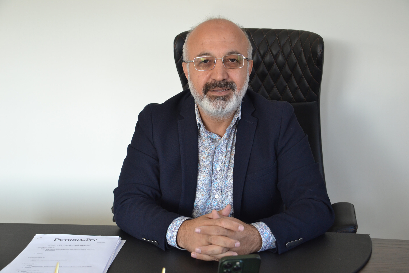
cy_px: 136
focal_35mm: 52
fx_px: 596
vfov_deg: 25.8
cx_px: 204
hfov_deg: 37.8
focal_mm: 35
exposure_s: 1/60
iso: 500
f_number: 4.2
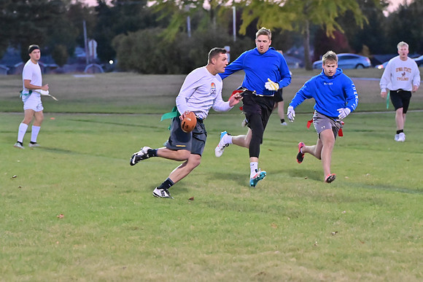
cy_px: 141
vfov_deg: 8.0
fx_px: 2021
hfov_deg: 11.9
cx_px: 212
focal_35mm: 172
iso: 6400
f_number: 4
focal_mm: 115
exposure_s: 1/400
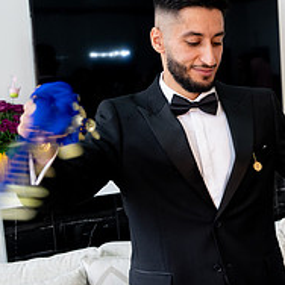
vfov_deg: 27.3
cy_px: 133
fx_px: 587
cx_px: 338
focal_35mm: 63
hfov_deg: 24.8
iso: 1250
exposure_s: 1/160
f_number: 2.8
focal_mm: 24
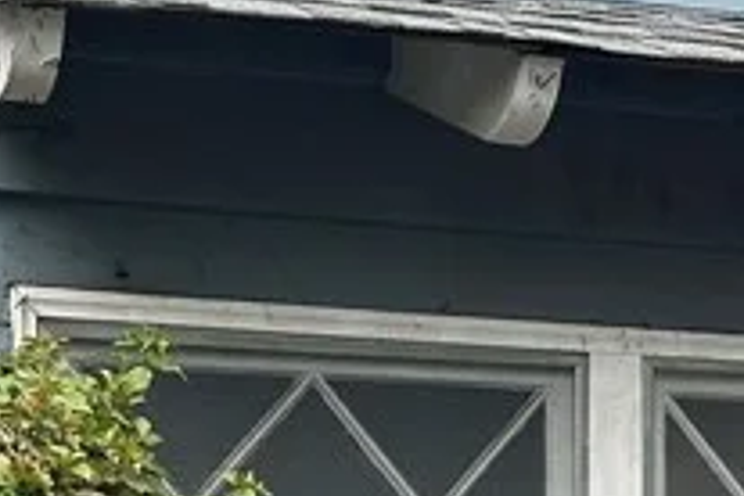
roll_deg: -0.1
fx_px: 2769
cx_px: 302
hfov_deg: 15.3
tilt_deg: +5.4
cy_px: 582
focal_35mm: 134
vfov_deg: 10.1
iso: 50
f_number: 1.5
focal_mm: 5.7
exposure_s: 1/1135
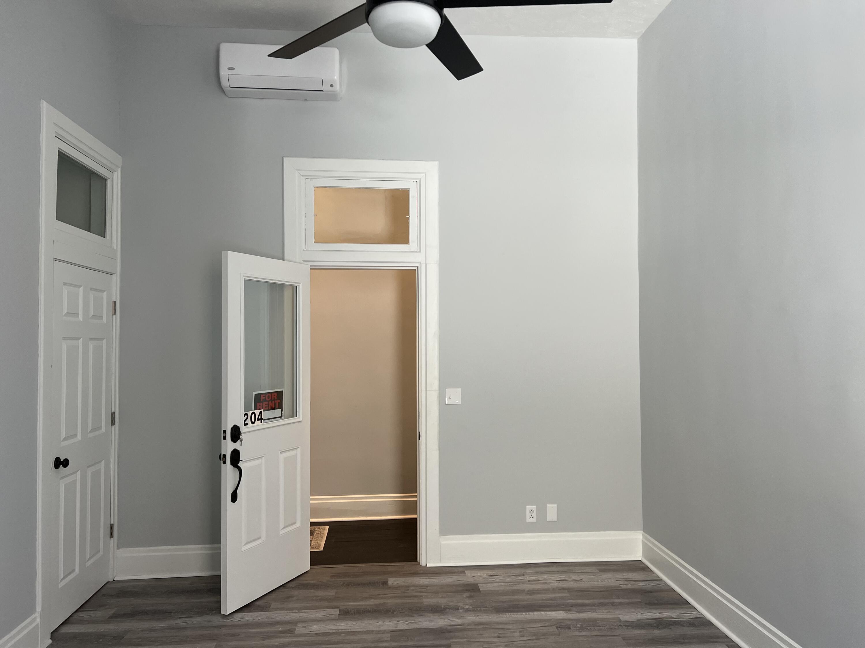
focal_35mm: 26
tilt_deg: +1.0
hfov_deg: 67.3
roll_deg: +0.3
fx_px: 650
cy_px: 324
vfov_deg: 53.1
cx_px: 432
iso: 125
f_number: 1.5
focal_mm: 5.7
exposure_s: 1/120
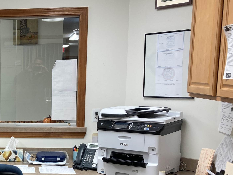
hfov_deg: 28.8
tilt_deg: -8.9
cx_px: -20
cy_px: 139
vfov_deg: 23.7
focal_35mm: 61
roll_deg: +1.0
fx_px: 411
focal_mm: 3.99
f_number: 1.8
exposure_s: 1/60
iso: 50
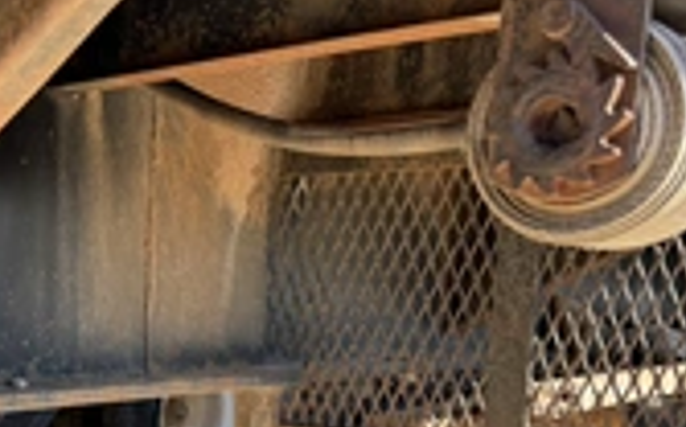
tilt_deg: -9.9
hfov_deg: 31.9
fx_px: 1139
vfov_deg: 20.3
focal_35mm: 61
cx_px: 70
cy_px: 468
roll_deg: -2.3
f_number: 1.78
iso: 100
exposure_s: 1/1122
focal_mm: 6.76
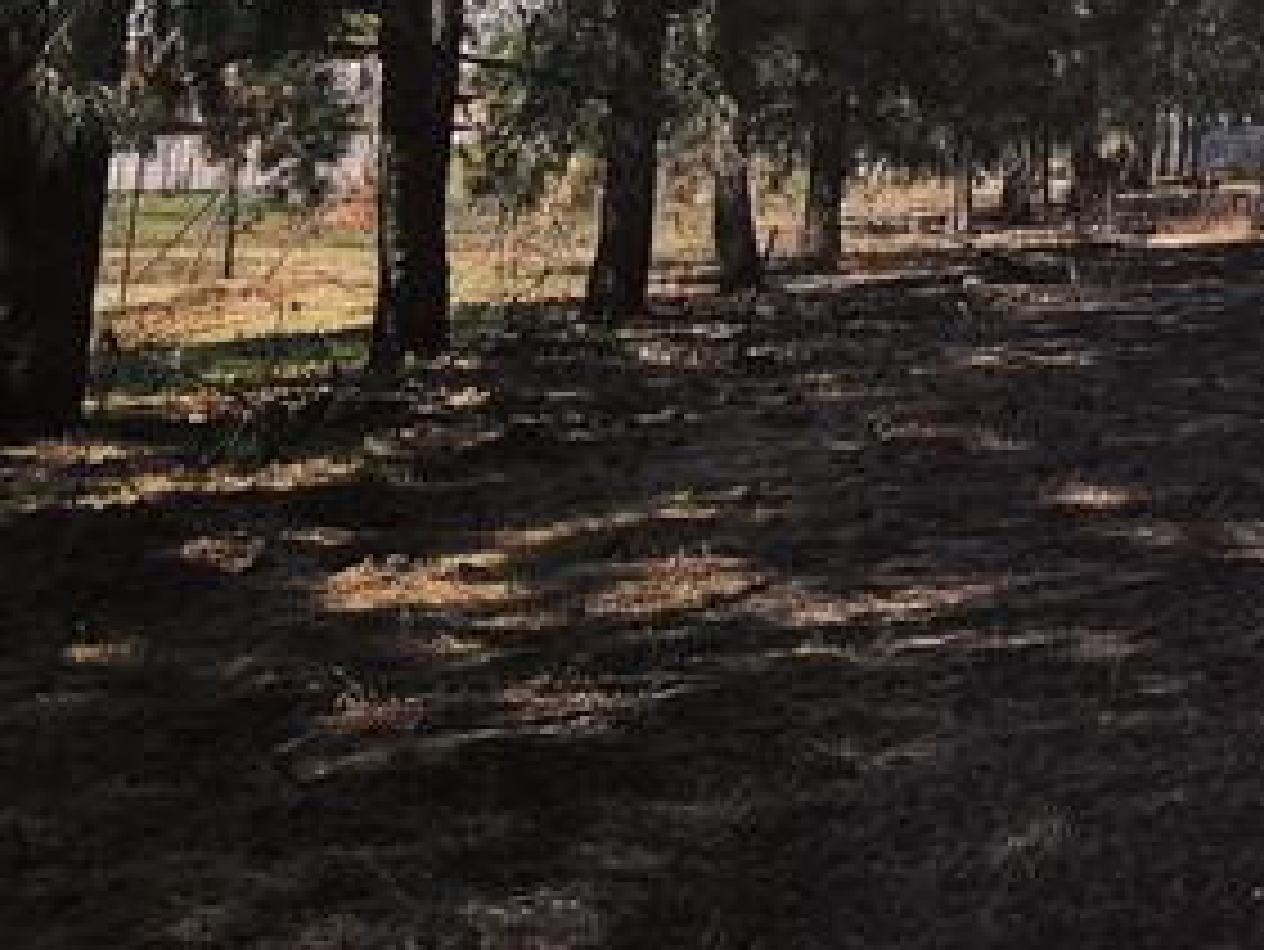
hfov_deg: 23.2
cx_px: 1655
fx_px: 2703
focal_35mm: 74
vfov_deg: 18.2
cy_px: -365
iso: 100
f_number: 1.8
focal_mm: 4.25
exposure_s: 1/1880
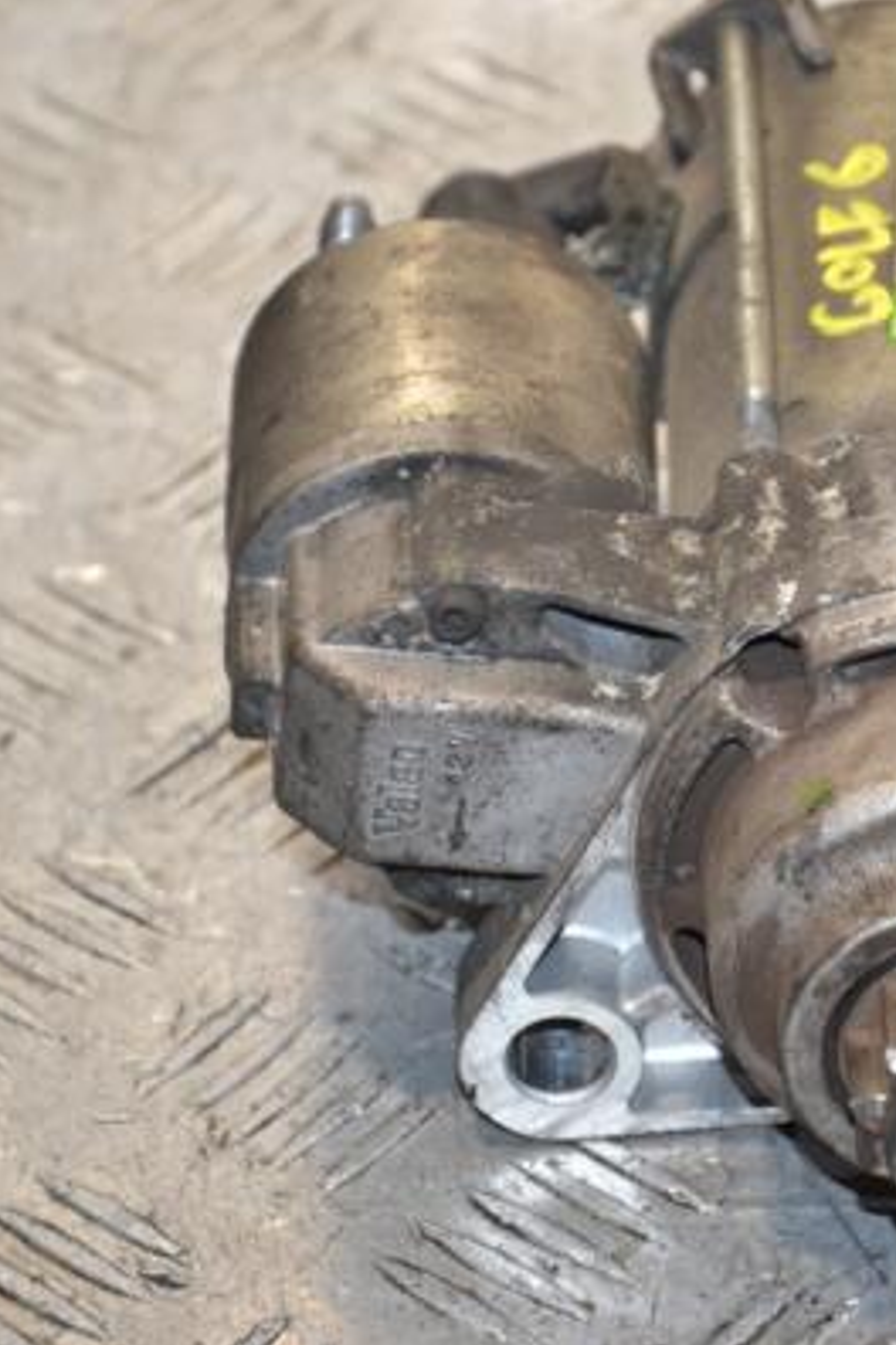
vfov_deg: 9.8
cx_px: 655
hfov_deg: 6.6
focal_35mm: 209
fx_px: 7802
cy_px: 672
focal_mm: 92
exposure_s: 1/200
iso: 800
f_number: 6.3
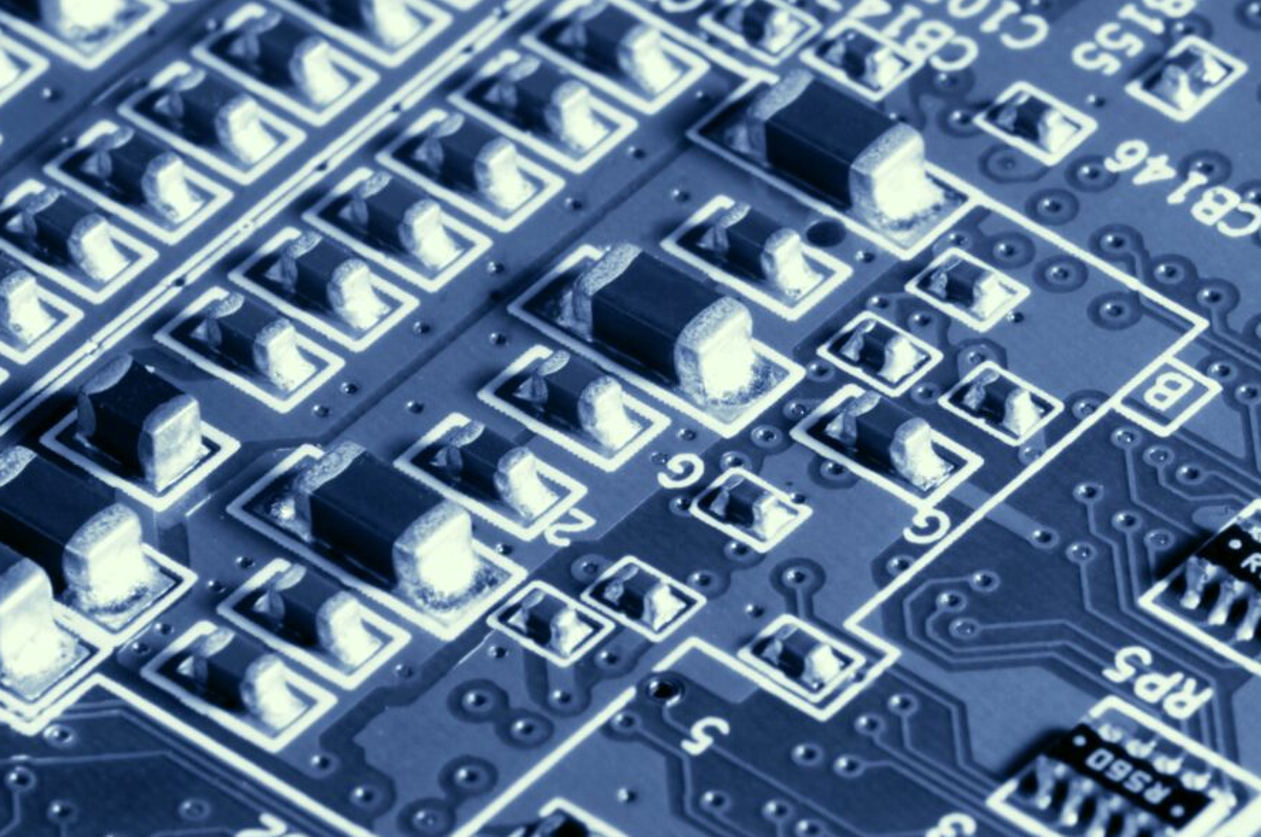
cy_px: 246
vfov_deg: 5.0
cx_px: 685
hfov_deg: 7.6
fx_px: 9546
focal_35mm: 273
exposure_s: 1/250
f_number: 25
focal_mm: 105
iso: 200
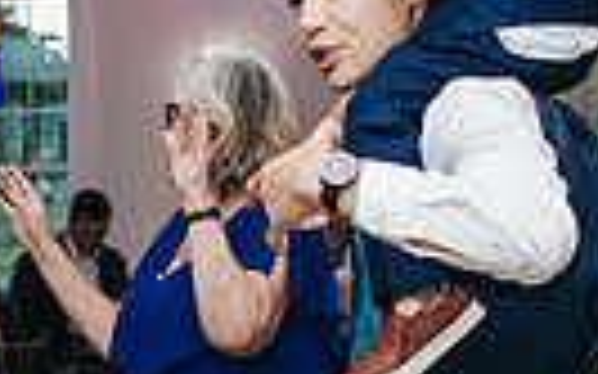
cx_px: -103
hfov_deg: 13.2
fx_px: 2525
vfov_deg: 8.4
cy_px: 428
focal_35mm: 155
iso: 800
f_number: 3.2
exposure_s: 1/200
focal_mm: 35
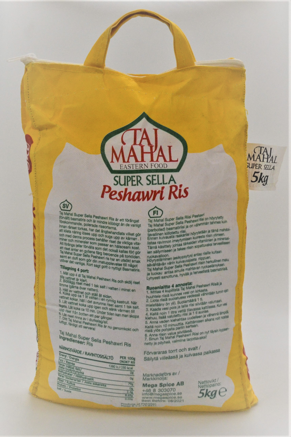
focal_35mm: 48
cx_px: 146
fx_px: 582
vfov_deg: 41.1
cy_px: 218
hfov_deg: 28.1
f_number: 4.8
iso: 900
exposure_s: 1/60
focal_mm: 32
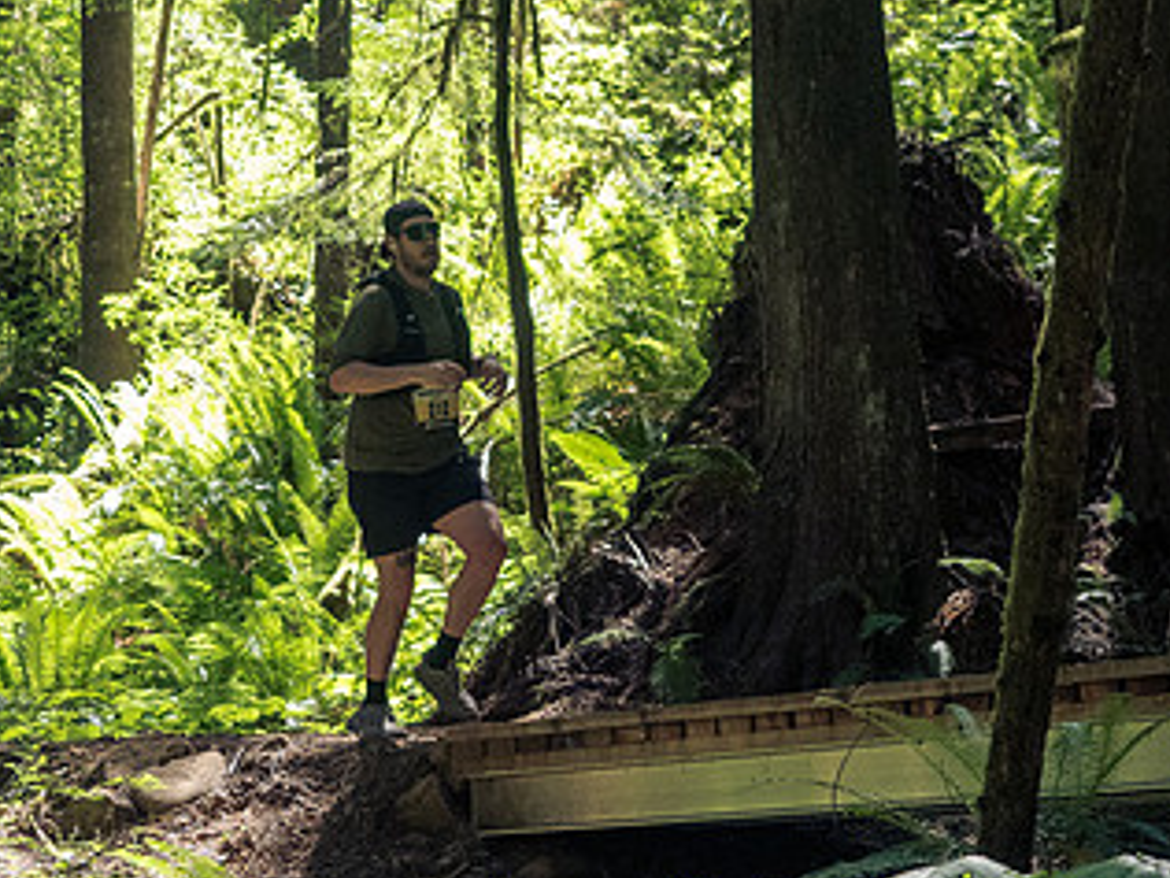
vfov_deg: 11.5
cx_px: 374
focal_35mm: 129
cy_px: 372
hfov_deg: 15.2
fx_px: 4360
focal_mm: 34
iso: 1250
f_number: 2.8
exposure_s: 1/1000
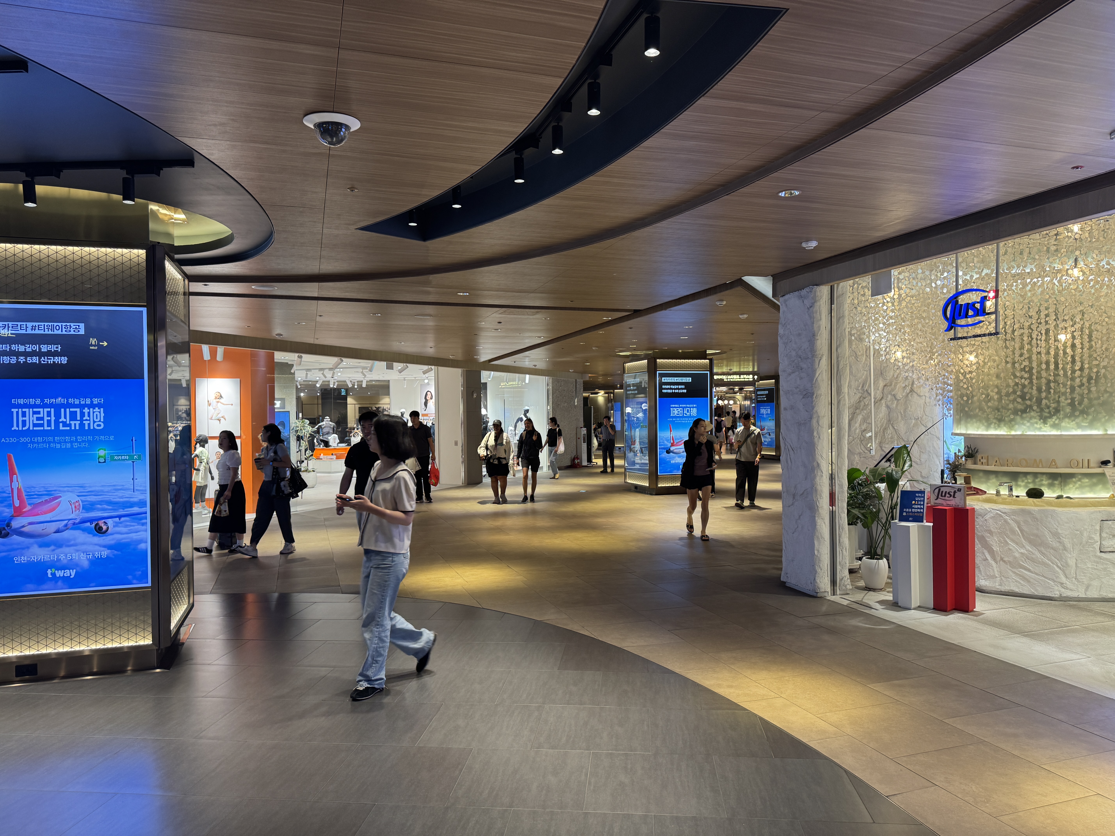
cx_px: 558
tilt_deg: +0.1
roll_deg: +1.4
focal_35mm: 24
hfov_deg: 71.6
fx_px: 773
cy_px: 418
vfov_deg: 56.8
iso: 125
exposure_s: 1/60
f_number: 1.78
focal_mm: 6.76
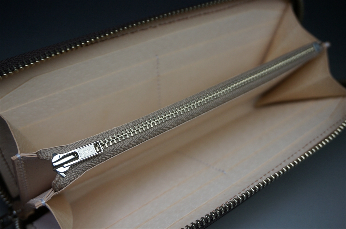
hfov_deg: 48.0
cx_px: 173
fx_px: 389
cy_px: 114
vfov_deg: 32.9
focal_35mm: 40
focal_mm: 27
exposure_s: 1/160
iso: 320
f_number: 4.5
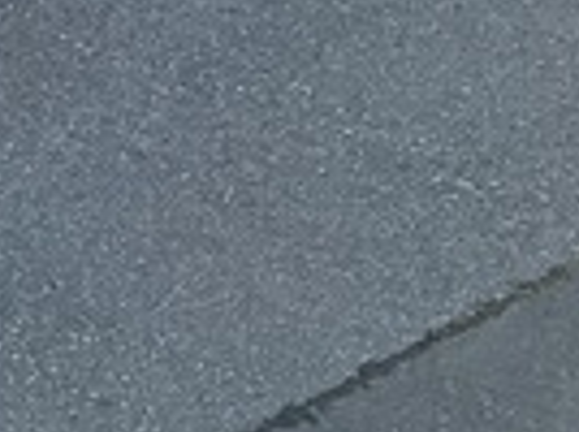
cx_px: -722
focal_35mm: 139
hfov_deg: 12.0
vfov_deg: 9.7
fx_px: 2321
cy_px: -514
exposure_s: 1/1342
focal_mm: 3
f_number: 1.8
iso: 25
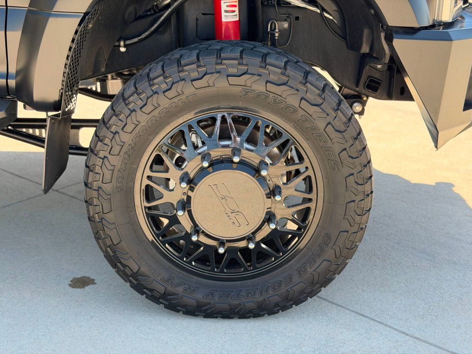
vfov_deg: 30.3
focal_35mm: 48
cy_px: 177
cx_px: 236
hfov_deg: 39.7
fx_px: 654
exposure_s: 1/530
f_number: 1.78
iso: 100
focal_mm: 6.76
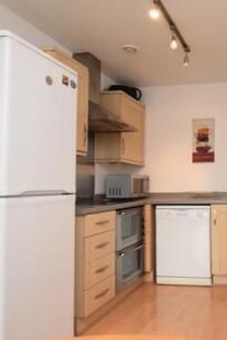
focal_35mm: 30
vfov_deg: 62.3
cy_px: 172
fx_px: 281
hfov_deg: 38.9
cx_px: 227
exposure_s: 1/125
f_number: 5.6
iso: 800
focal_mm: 13
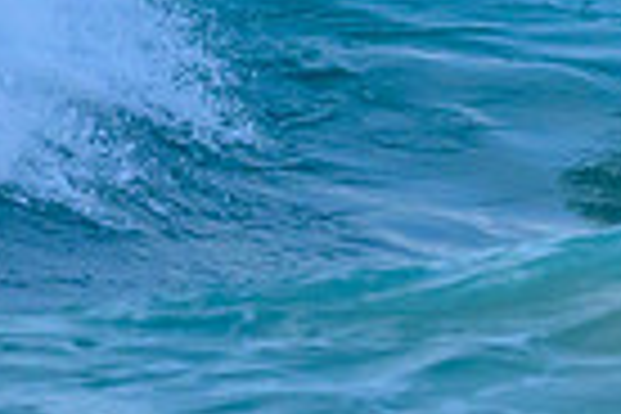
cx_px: 1170
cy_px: -142
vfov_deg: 0.4
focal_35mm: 3367
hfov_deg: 0.6
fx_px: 58076
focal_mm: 800
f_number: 6.3
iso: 2200
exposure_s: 1/2000
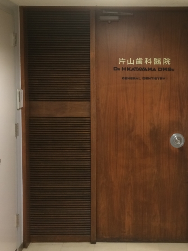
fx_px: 384
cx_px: 133
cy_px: 108
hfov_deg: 27.3
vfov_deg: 36.1
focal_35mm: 53
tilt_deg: -4.1
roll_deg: -0.9
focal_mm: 4.15
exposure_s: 1/33
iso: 125
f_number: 2.2
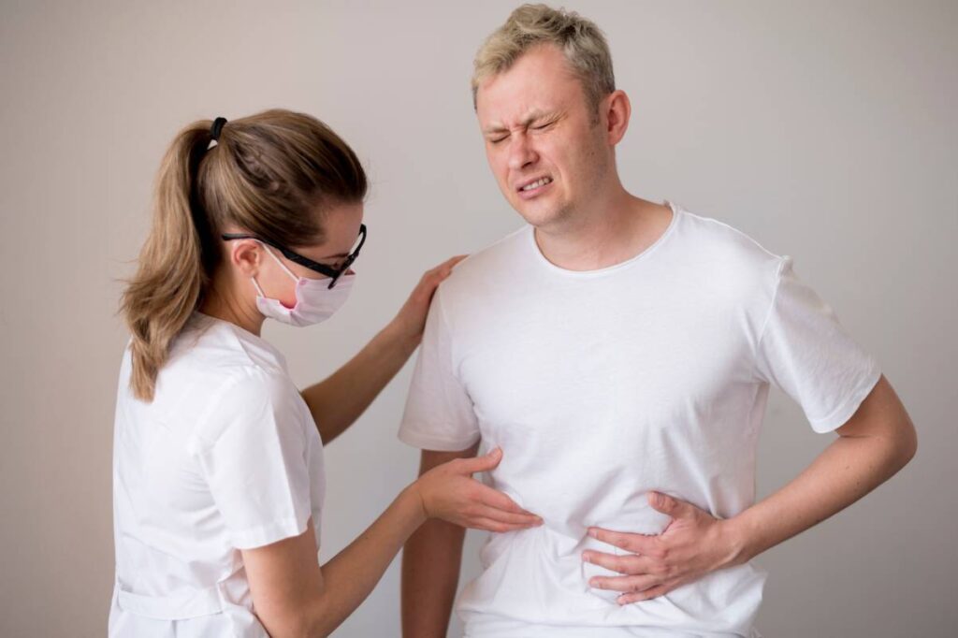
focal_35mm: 50
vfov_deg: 27.0
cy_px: 319
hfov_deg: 39.6
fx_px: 1330
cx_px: 479
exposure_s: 1/250
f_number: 1.8
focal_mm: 50
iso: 125
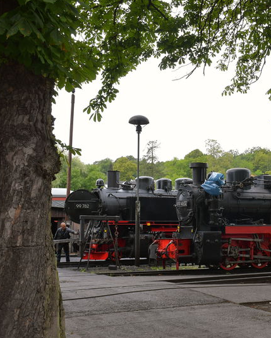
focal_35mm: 51
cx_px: 209
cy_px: 168
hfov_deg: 29.1
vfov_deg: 36.6
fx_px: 511
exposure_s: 1/125
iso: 200
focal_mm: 24
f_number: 7.1
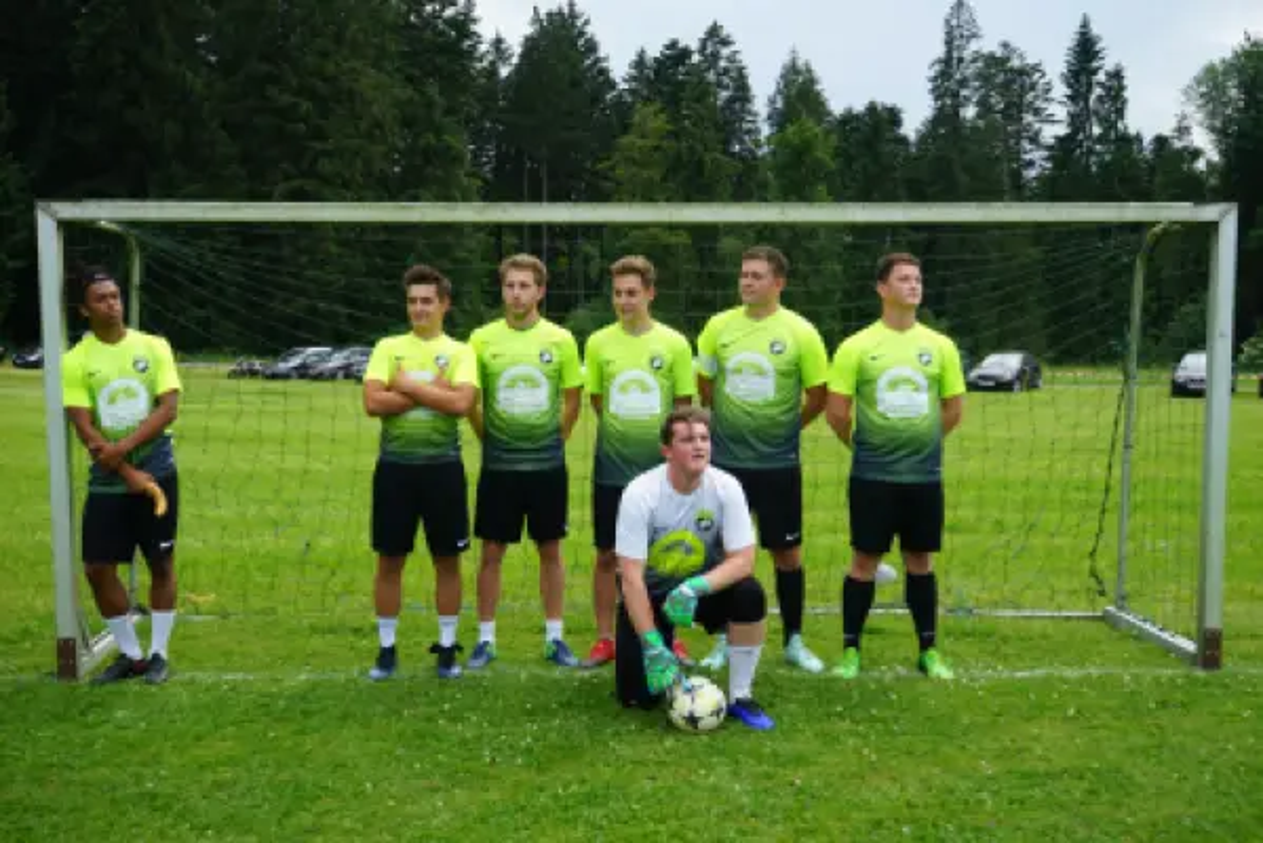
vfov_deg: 34.2
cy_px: 422
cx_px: 632
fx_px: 1369
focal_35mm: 39
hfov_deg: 49.5
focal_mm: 39
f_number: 8
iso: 100
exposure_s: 1/80
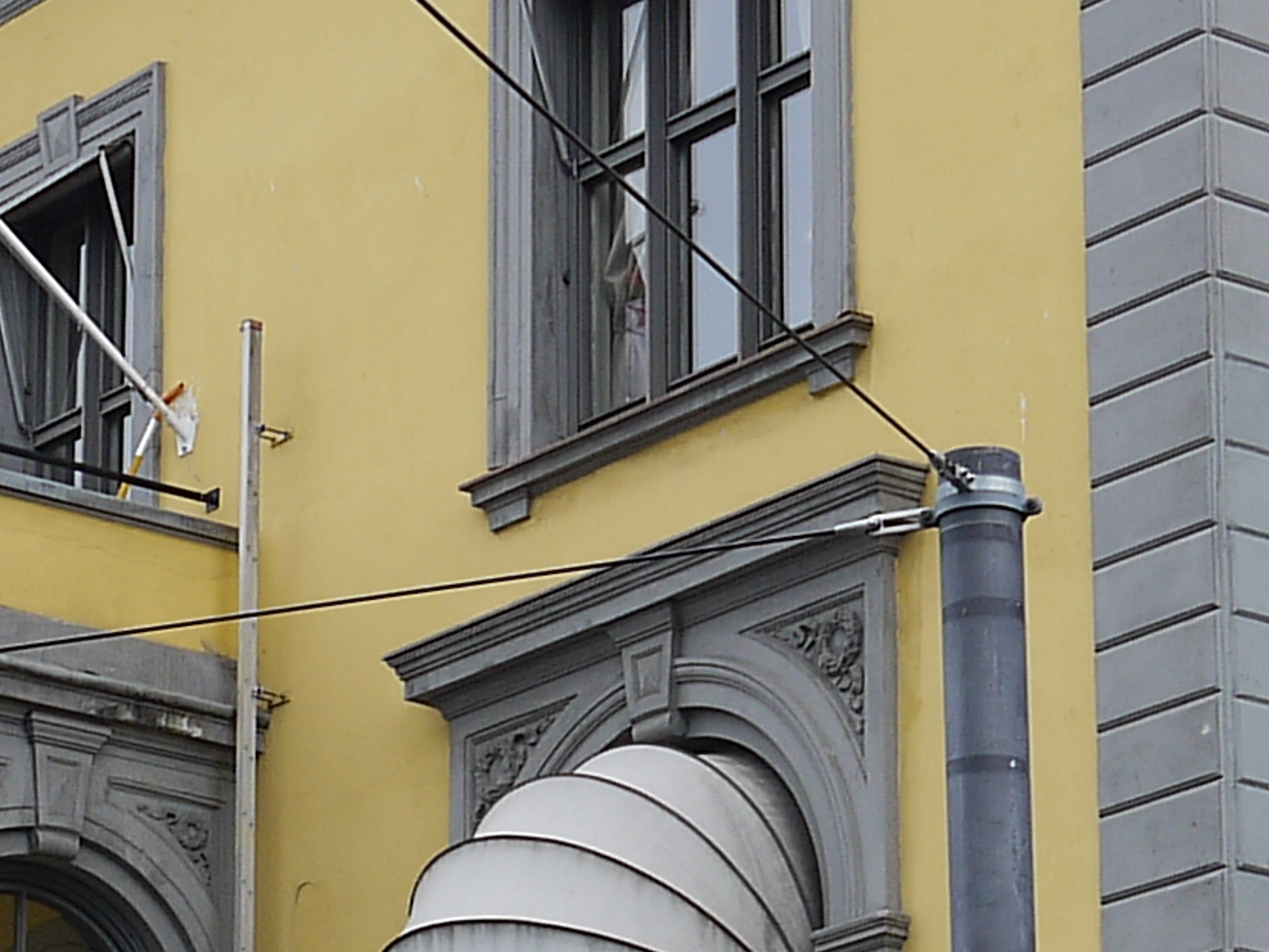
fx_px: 6013
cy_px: 1200
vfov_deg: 8.9
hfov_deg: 12.0
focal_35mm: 164
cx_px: 520
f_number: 5.6
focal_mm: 17
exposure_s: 1/250
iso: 100
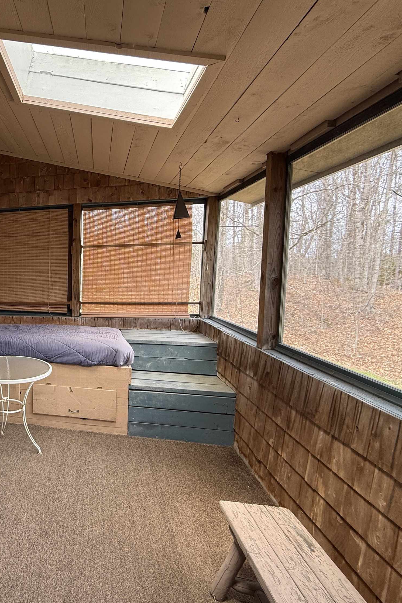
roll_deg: +0.8
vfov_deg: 84.0
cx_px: 14
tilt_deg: -3.3
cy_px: 297
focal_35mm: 20
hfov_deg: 51.6
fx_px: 335
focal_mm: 2.22
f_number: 2.2
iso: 64
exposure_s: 1/99
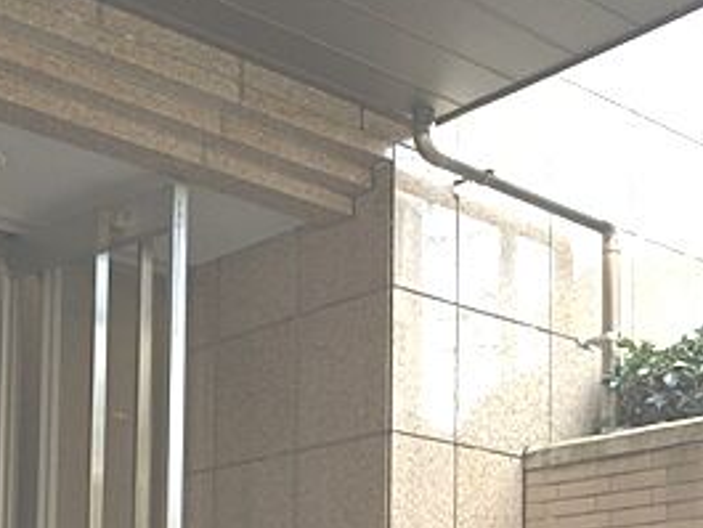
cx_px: 411
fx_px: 1422
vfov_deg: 19.9
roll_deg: -0.5
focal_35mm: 70
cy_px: 618
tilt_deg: +4.7
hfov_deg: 27.7
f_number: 2.2
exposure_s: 1/148
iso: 32
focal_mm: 4.15
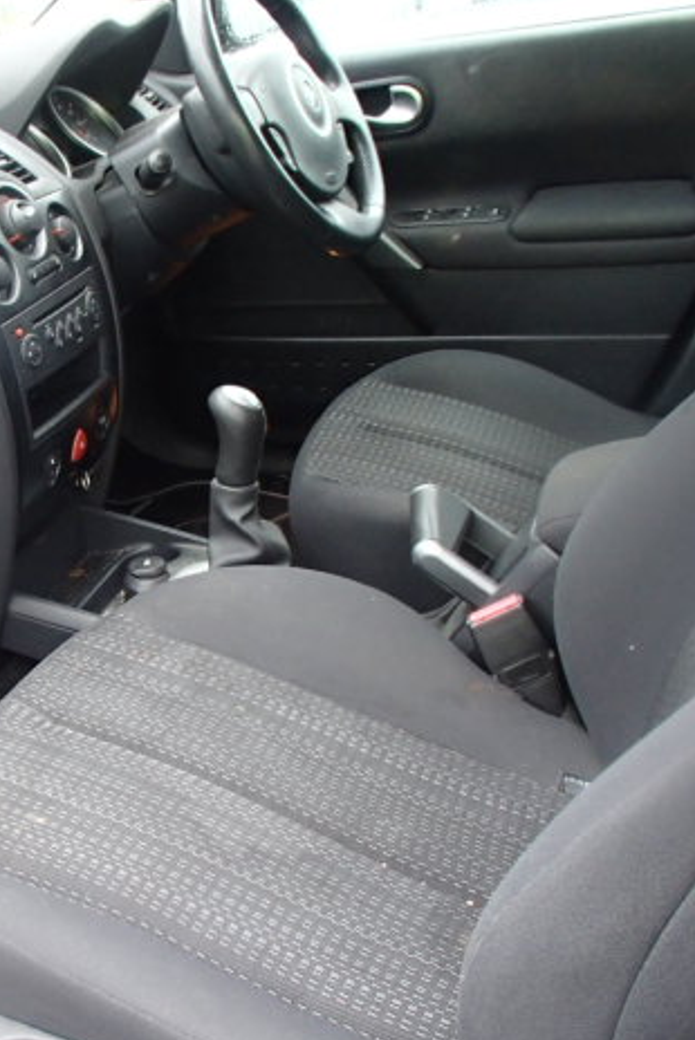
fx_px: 1243
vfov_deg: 45.4
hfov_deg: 30.1
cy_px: 531
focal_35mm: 43
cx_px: 87
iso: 400
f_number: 4.1
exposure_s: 1/30
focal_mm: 5.4
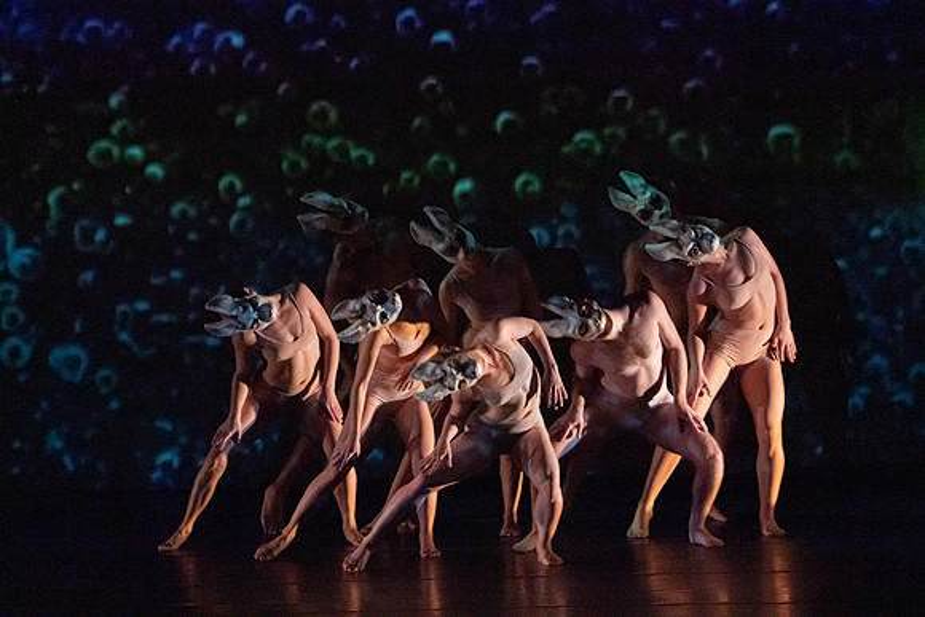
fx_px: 8635
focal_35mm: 336
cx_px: 462
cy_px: 308
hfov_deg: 6.1
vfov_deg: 4.1
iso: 8000
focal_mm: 336
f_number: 5.6
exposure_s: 1/250
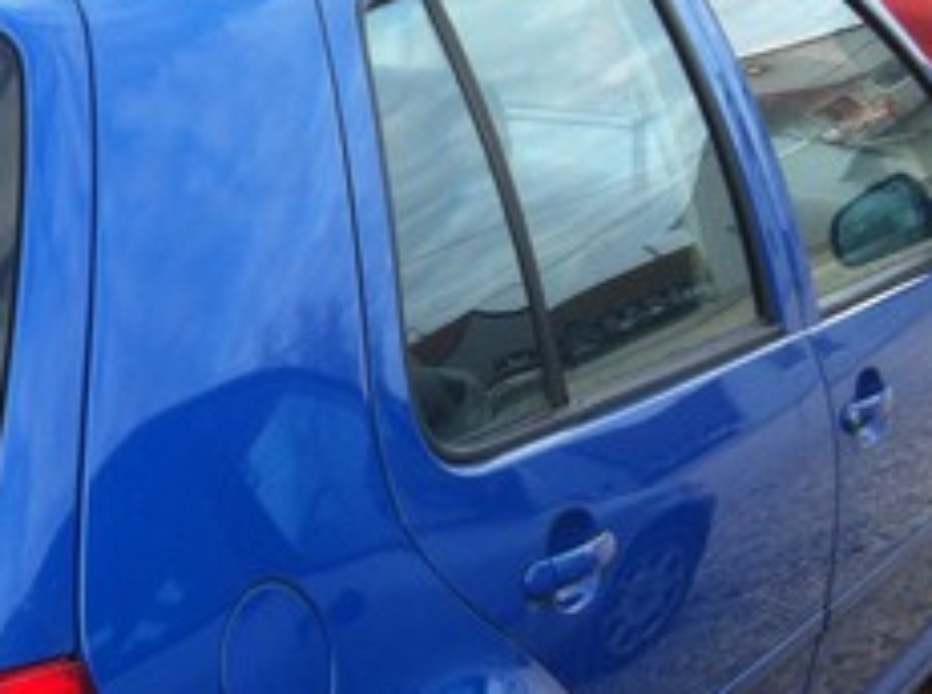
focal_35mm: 97
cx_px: -8
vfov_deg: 14.9
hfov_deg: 19.7
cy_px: 710
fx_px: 2605
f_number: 2.8
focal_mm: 3.85
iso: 80
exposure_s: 1/168
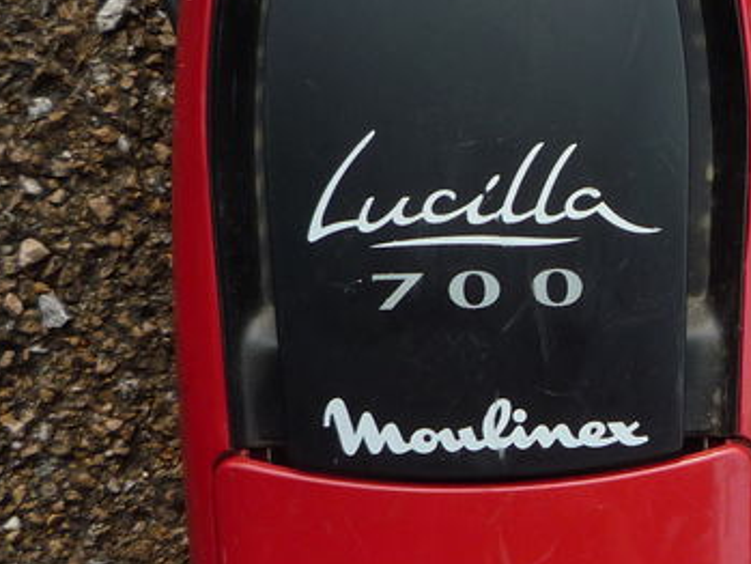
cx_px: 835
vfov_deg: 17.2
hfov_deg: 21.5
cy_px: 342
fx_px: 1866
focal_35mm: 86
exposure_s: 1/200
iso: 100
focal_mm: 5.2
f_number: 4
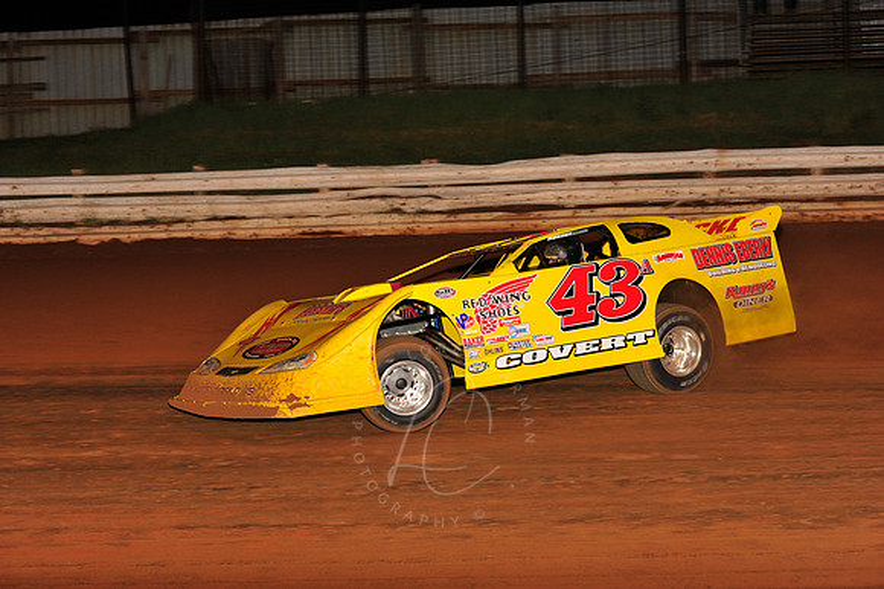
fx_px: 2110
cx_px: 442
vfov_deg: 15.9
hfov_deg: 23.7
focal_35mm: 86
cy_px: 294
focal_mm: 86
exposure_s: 1/320
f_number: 6.3
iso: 800
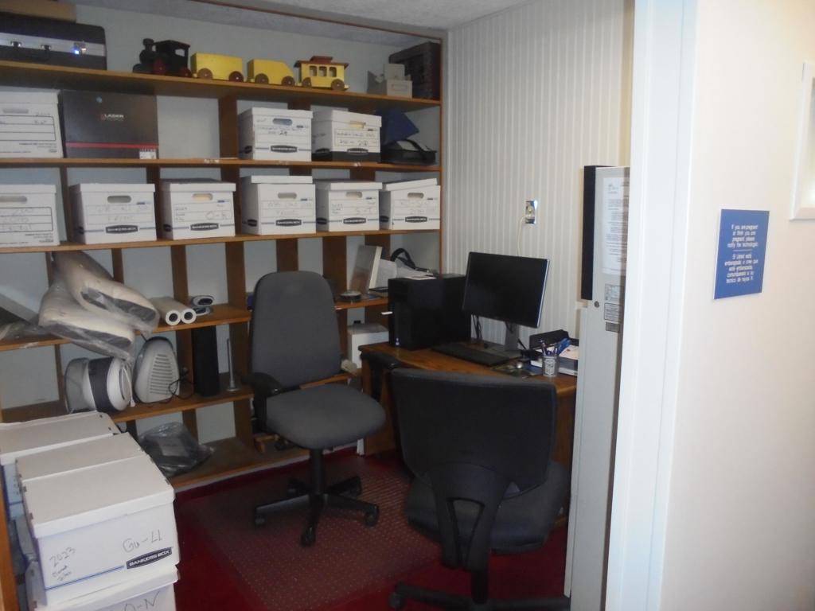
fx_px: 612
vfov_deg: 53.1
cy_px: 306
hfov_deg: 67.3
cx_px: 408
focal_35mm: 26
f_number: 3.5
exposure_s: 1/30
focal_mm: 4.6
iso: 400
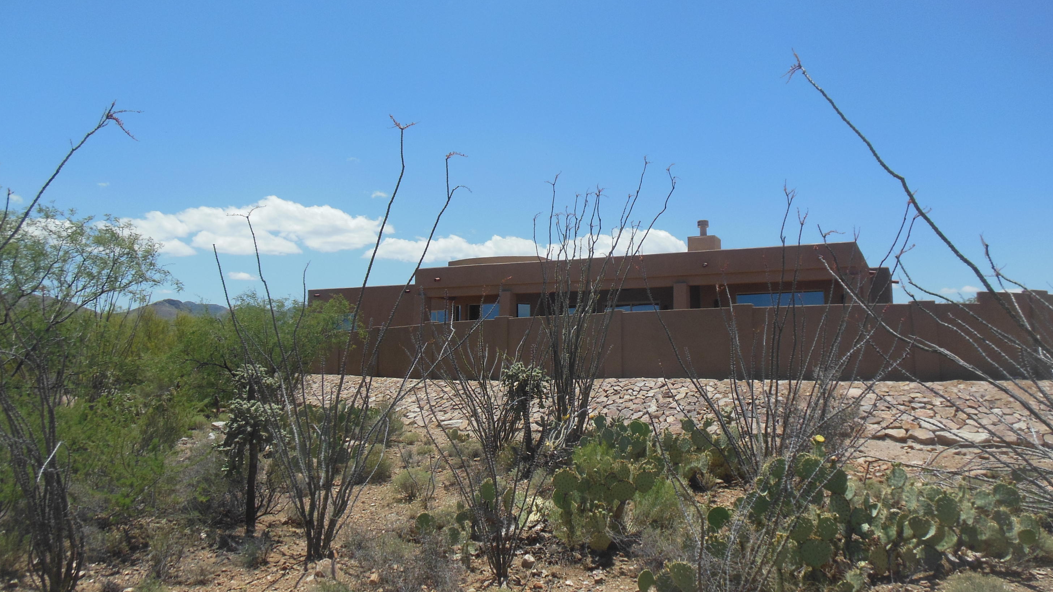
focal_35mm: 28
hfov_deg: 67.9
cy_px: 247
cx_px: 536
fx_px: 782
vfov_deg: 41.4
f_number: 6.4
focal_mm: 4.5
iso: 125
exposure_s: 1/500
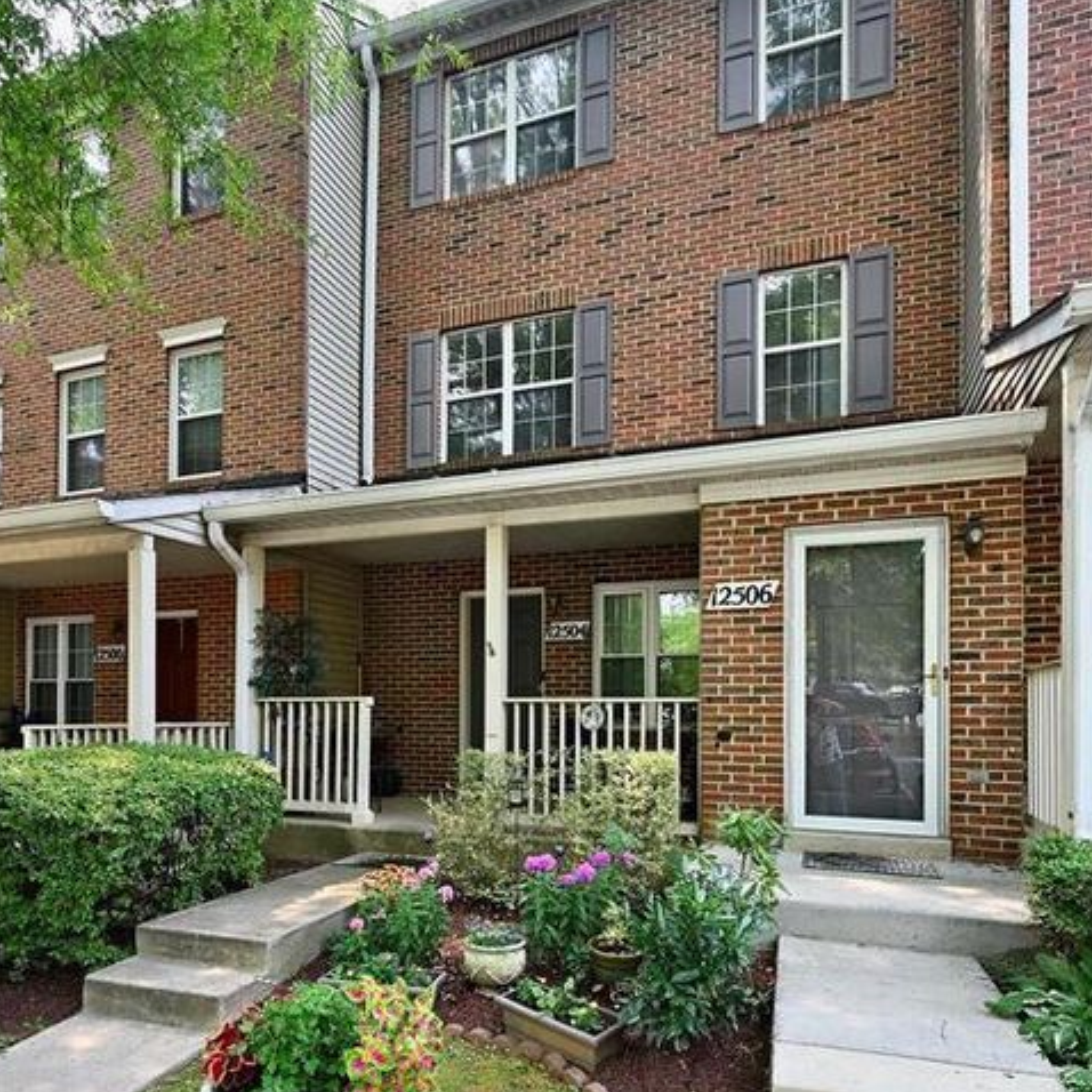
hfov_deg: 73.0
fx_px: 738
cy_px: 688
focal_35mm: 21
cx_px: 551
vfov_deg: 71.7
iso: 100
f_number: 5.6
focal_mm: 15.5
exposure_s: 1/30
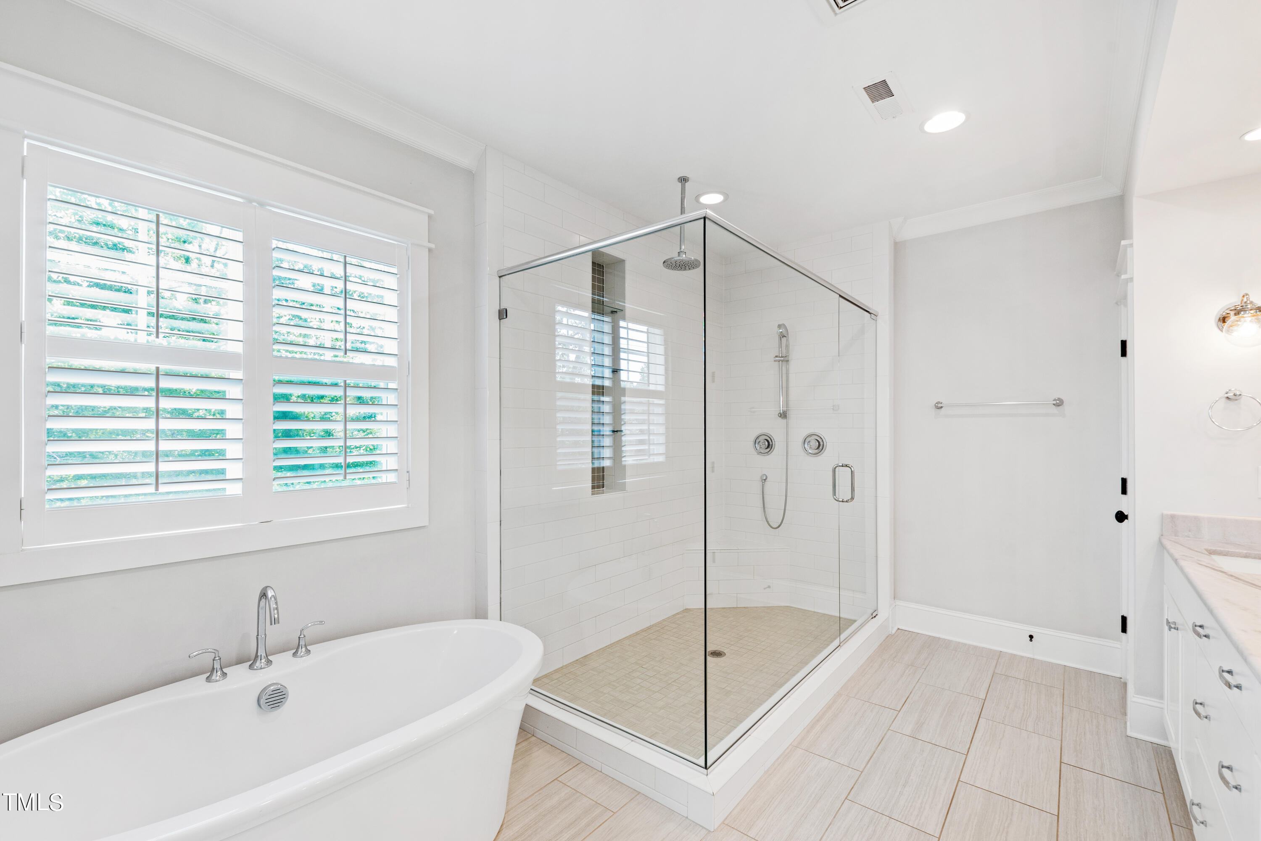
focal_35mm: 15
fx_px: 525
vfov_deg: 77.3
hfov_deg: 100.4
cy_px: 420
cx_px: 630
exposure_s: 1/2.5
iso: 100
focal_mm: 10
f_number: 9
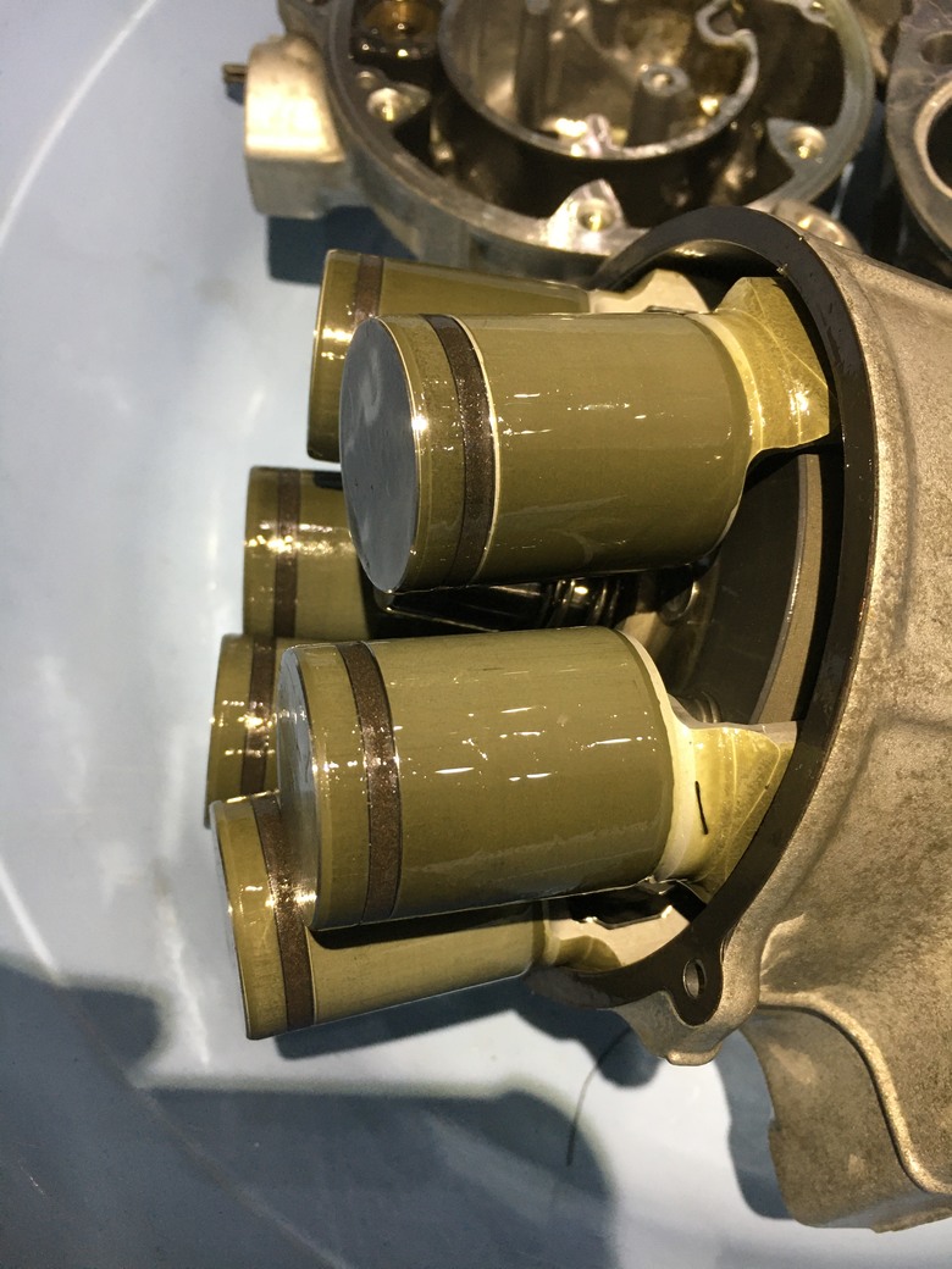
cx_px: 476
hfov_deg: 48.2
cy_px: 634
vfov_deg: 61.7
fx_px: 1063
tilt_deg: -64.2
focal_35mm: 29
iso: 100
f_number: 2.2
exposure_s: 1/30
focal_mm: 4.15
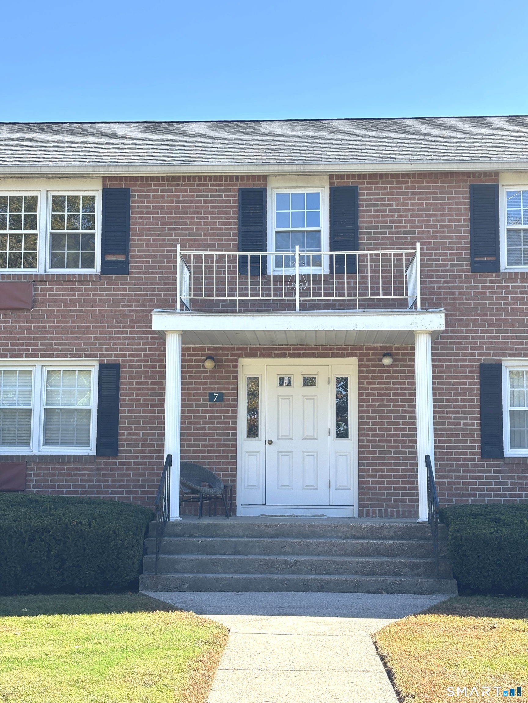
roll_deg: -0.7
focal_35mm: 52
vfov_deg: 36.8
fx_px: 1058
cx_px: 264
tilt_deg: +6.0
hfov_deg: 28.0
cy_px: 352
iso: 32
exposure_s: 1/775
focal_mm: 5.96
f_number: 1.6
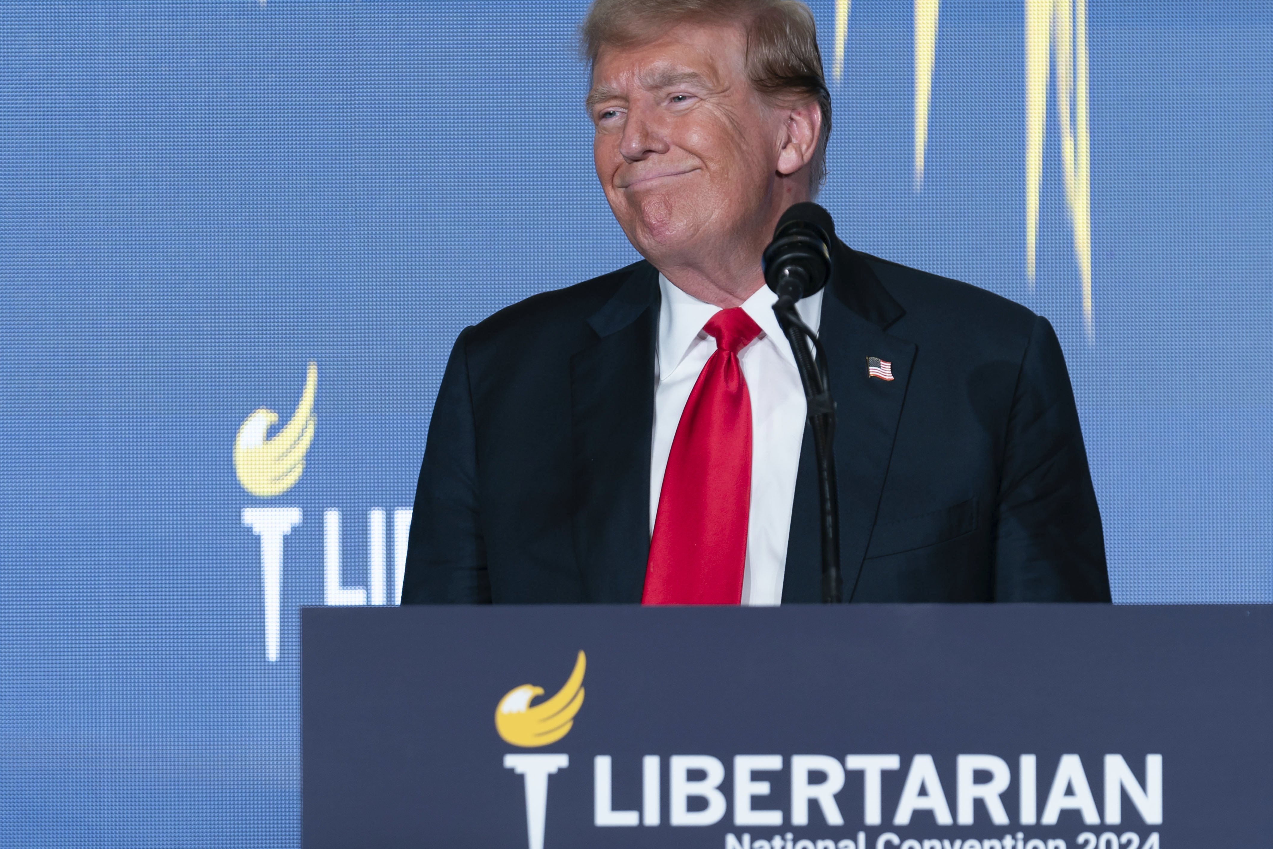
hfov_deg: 7.3
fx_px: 9971
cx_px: 752
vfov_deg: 4.9
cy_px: 441
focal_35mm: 282
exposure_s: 1/50
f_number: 4.5
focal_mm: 200
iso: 200
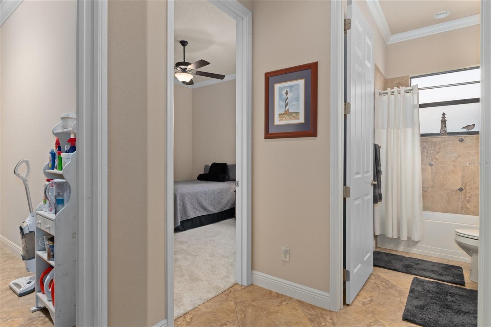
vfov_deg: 63.2
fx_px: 266
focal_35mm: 20
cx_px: 246
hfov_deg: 85.4
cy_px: 164
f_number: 9
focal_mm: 13
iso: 500
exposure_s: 1/2
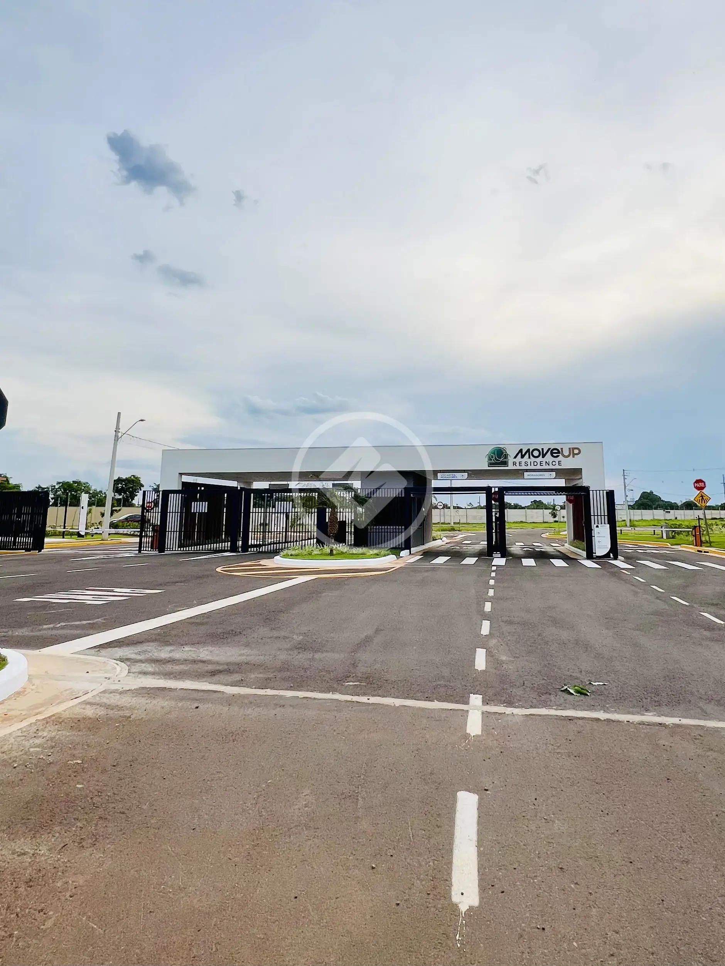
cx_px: 362
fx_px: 363
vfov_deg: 106.2
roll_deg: +0.1
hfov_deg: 89.9
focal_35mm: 13
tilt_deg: +9.9
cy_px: 483
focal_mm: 1.57
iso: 32
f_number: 1.8
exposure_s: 1/951
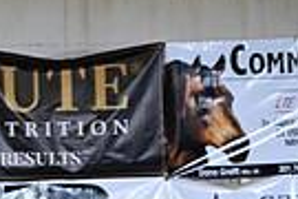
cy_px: 415
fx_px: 7127
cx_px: -73
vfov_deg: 1.6
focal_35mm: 861
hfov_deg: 2.4
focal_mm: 200
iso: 2500
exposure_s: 1/200
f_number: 4.5
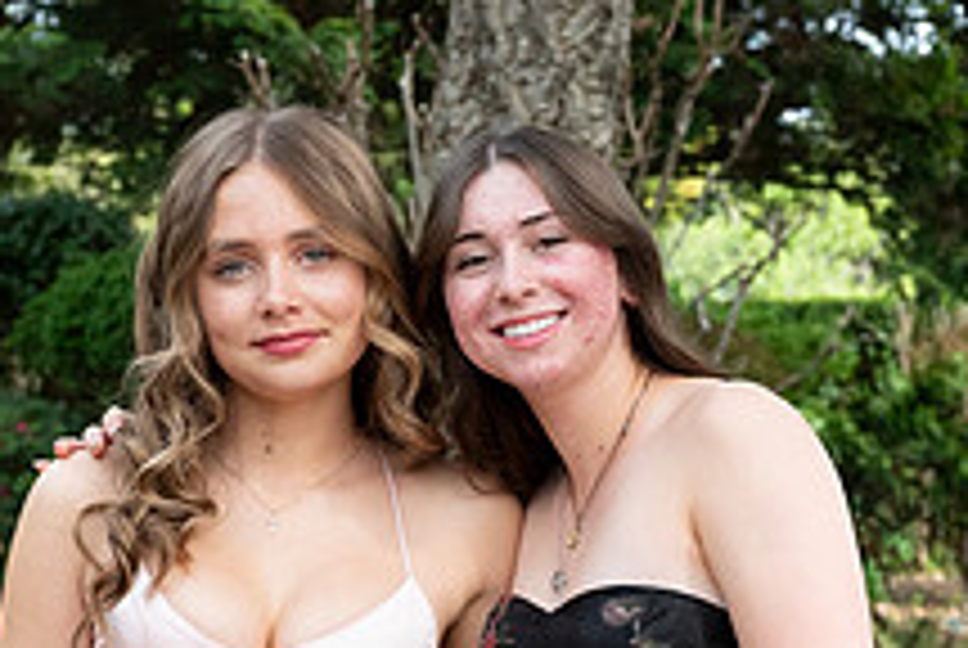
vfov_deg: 7.8
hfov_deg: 11.7
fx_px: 4712
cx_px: 495
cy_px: 610
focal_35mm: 175
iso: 1250
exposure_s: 1/800
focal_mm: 65
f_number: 7.1
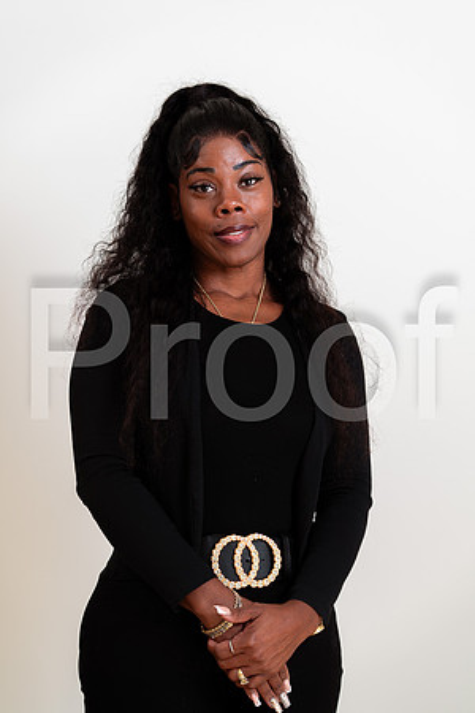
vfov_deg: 23.9
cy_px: 356
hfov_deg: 16.1
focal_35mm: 85
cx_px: 238
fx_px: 1682
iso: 50
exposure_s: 1/160
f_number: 2.5
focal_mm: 85
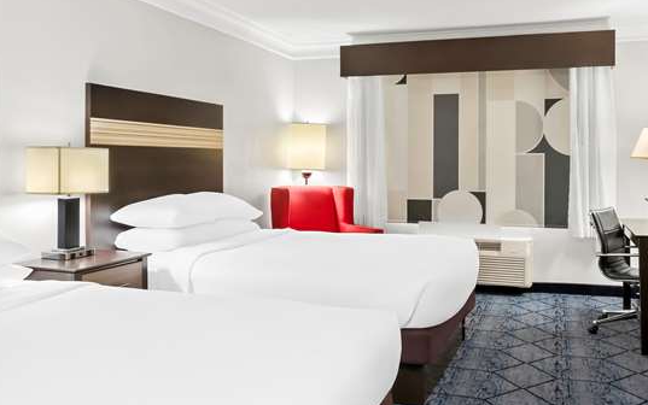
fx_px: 583
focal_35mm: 33
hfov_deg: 57.9
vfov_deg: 38.3
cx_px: 282
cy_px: 191
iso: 800
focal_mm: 17
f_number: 8
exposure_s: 2
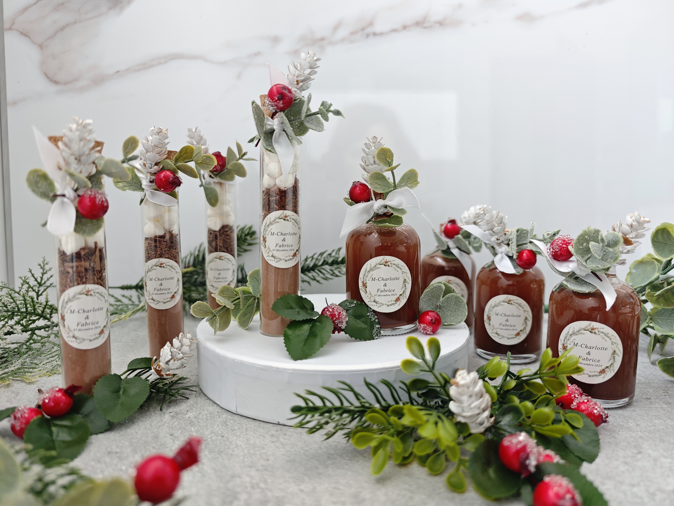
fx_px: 448
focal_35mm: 23
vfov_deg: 58.9
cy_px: 253
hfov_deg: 73.9
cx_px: 337
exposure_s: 1/54
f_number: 2
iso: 320
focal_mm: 8.72
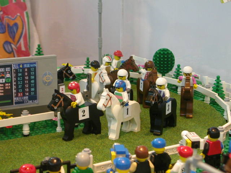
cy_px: 86
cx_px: 116
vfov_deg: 18.0
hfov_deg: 23.8
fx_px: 547
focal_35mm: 82
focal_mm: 12.5
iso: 241
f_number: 4.1
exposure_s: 1/26.1
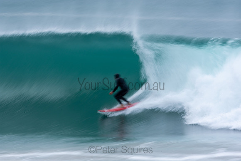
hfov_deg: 2.7
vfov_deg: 1.8
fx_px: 5022
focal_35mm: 750
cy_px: 80
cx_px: 120
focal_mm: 500
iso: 100
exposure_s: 1/20
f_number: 22
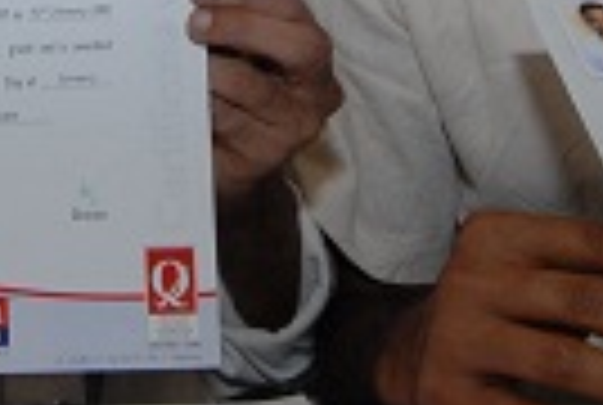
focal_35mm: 78
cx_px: 63
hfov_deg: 25.2
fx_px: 1309
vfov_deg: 16.2
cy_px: -191
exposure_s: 1/60
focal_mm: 12
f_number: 6.3
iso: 500
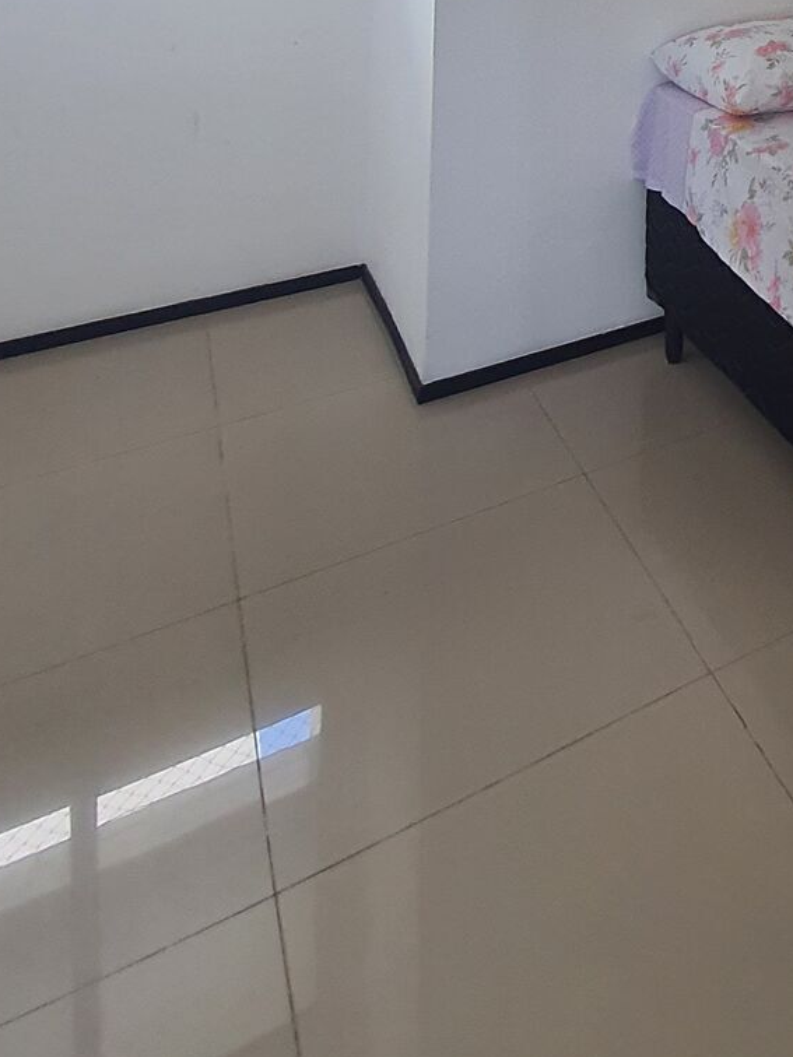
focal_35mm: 33
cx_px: 922
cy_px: -266
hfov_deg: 35.2
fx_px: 1008
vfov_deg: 37.9
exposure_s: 1/60
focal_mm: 1.74
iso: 125
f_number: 2.2
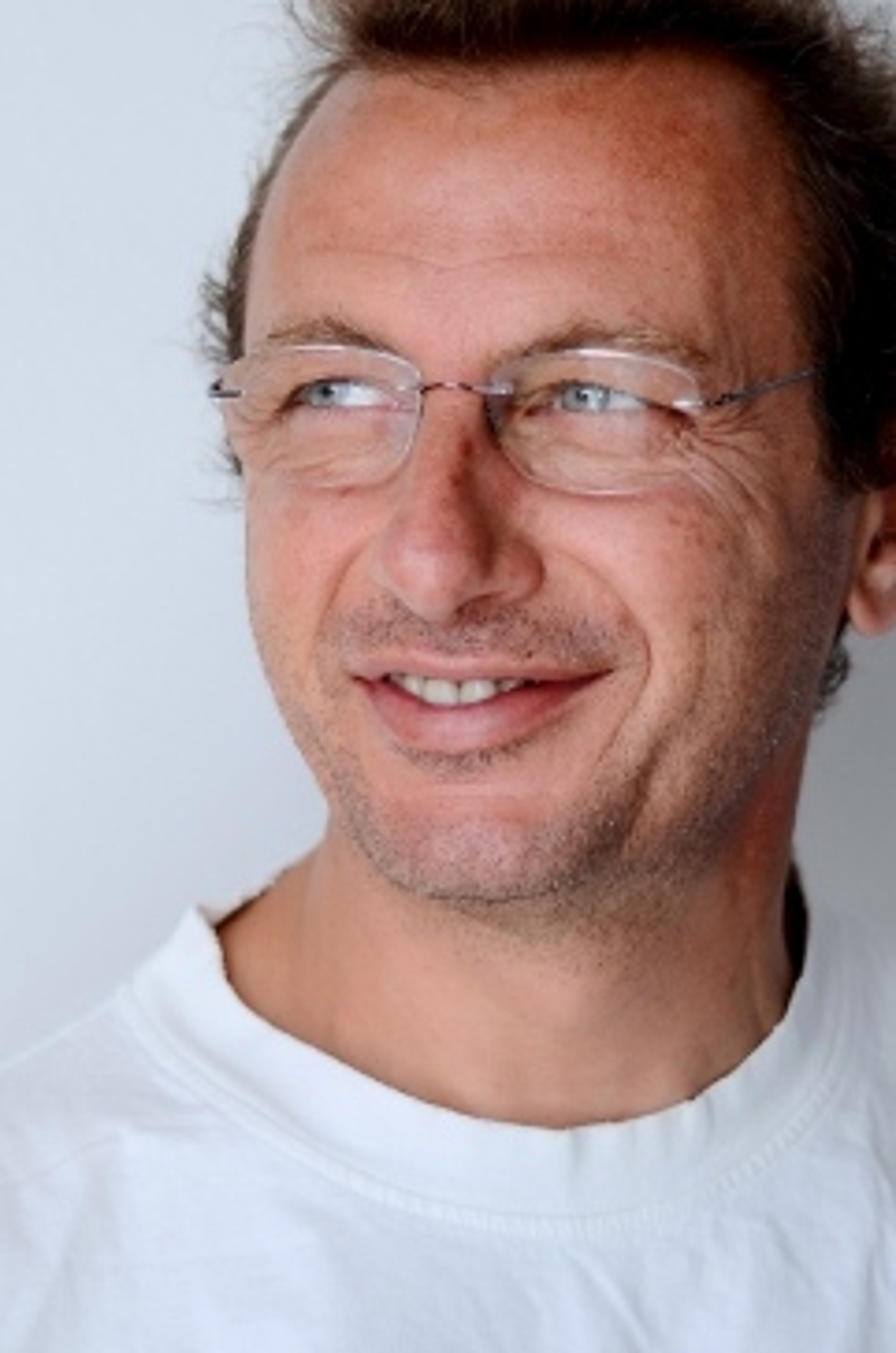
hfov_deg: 10.3
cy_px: 576
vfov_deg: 15.6
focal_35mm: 132
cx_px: 487
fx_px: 4951
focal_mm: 50
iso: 100
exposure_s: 1/800
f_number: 1.8
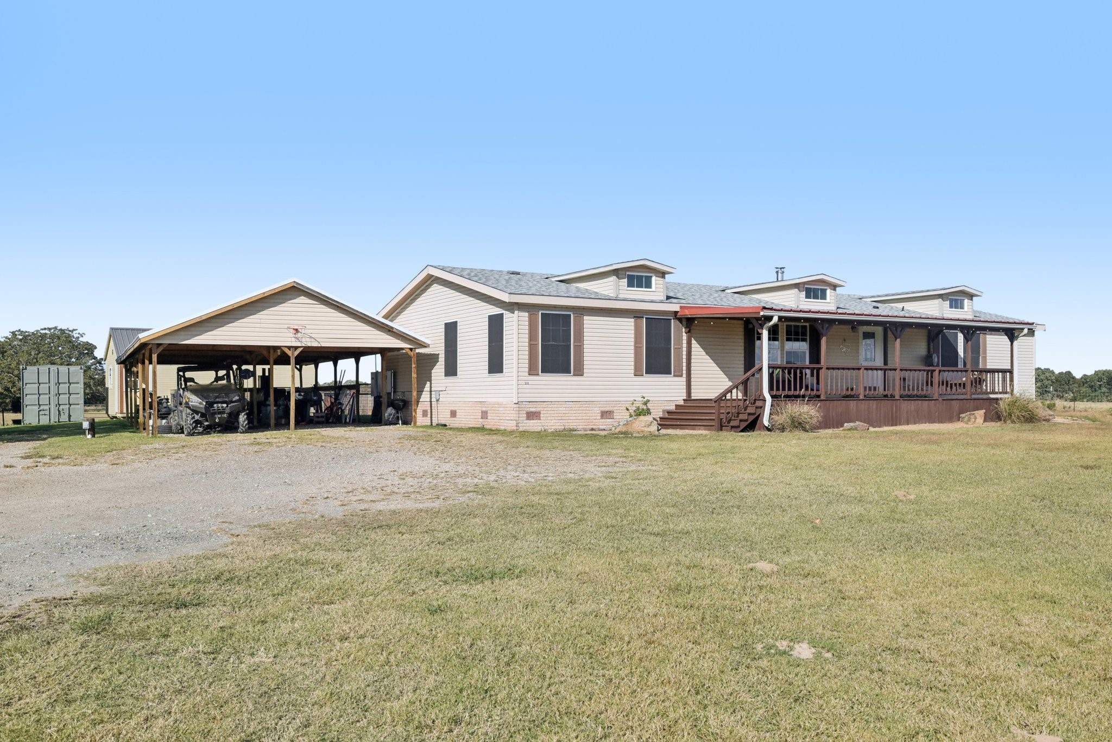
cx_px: 556
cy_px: 371
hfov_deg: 61.9
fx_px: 927
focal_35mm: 30
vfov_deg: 43.6
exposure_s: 1/2000
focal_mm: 30
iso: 400
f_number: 8
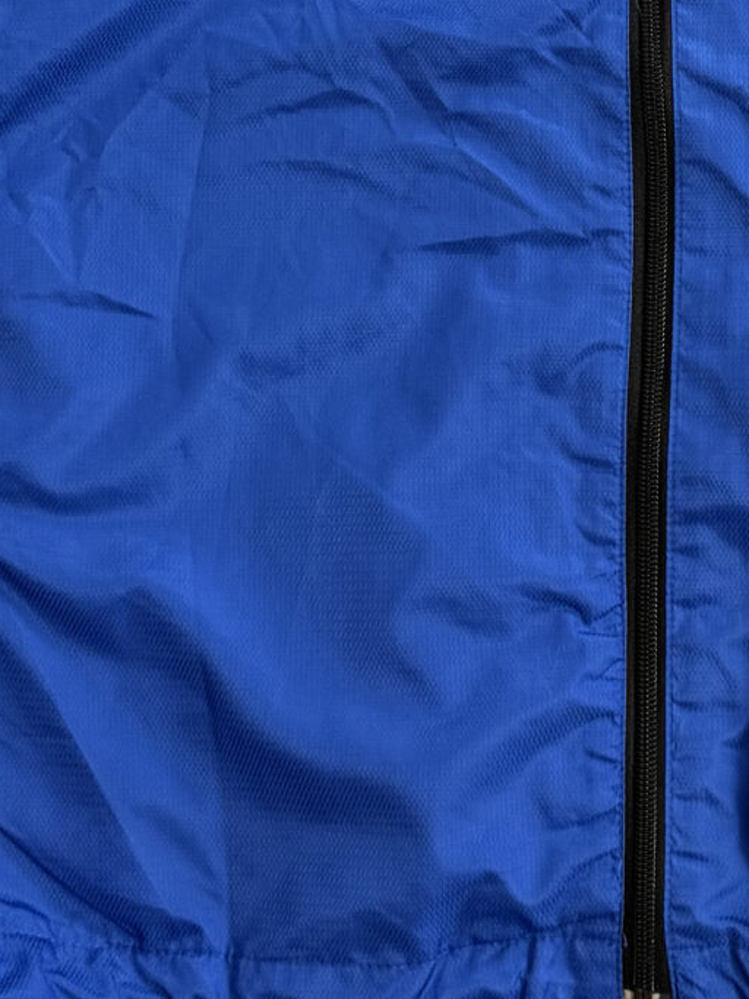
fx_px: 2597
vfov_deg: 20.8
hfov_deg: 16.2
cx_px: 648
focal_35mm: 90
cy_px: -69
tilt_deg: -83.7
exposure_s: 1/60
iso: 250
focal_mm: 6.76
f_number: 1.78
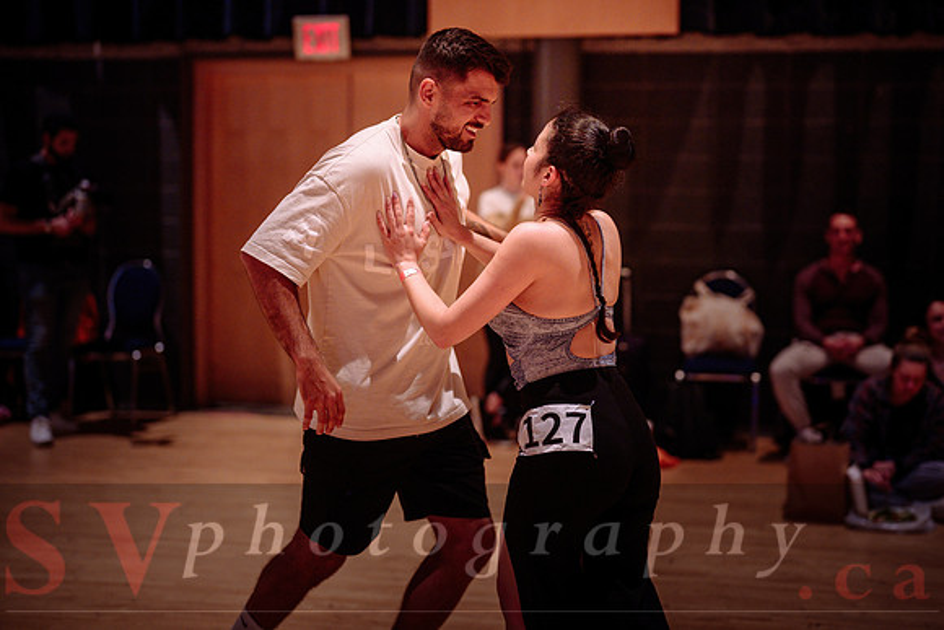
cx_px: 503
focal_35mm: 56
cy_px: 278
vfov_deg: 24.2
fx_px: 1466
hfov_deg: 35.7
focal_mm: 50
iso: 1600
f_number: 1.4
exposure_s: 1/250
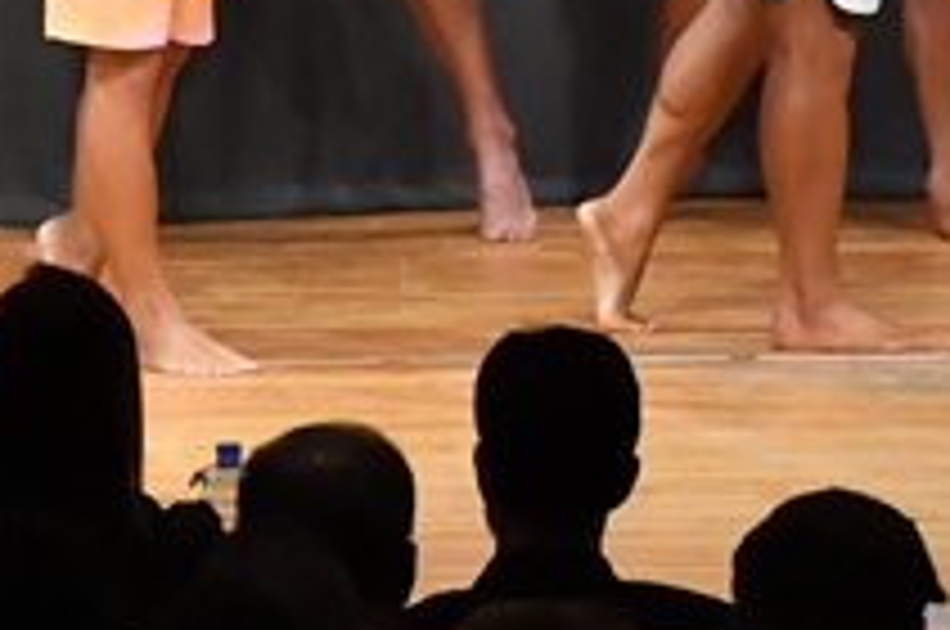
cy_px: -130
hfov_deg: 3.6
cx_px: -88
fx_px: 15203
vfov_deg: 2.4
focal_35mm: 577
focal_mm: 105
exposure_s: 1/400
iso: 9000
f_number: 5.6
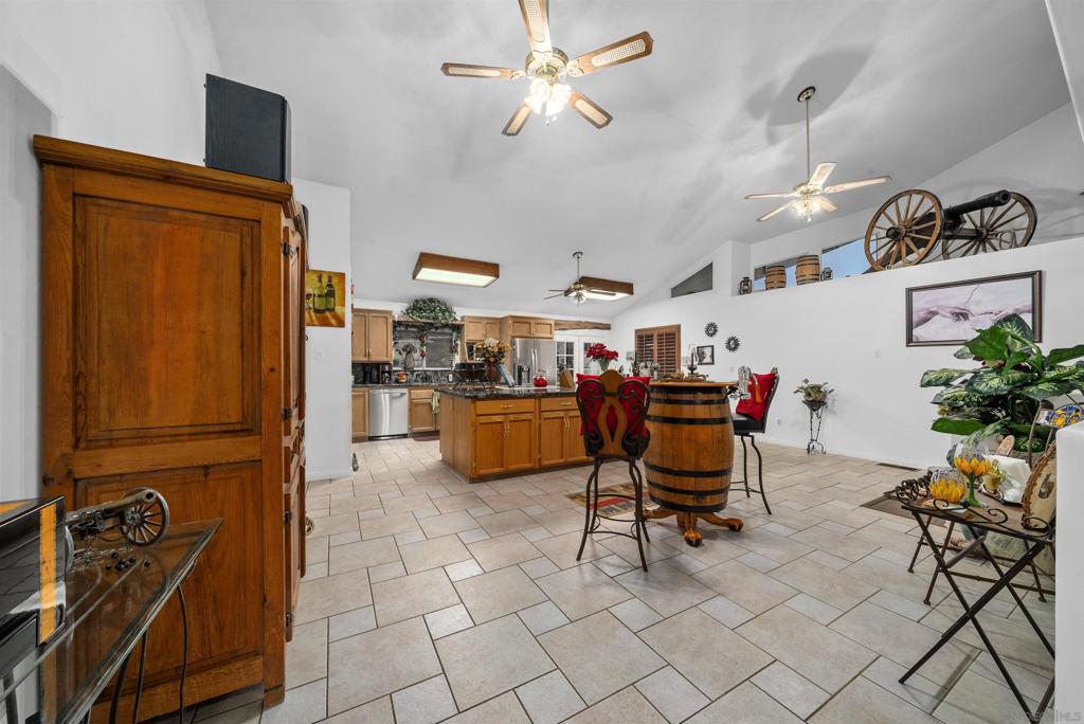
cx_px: 542
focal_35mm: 12
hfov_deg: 112.6
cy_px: 362
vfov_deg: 90.1
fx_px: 362
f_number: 6.3
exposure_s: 2.5
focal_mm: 12
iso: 250
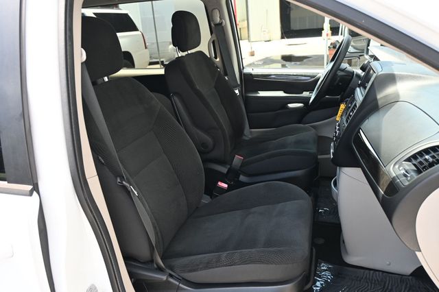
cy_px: 146
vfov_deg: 42.6
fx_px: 375
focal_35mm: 31
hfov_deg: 60.7
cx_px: 220
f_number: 3.8
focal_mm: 20.5
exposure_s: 1/200
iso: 400
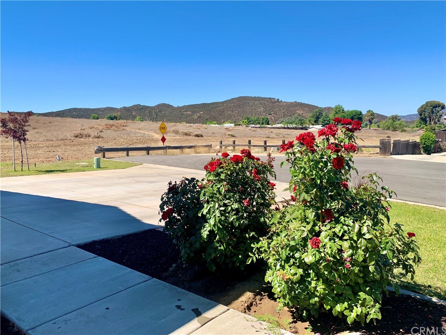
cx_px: 223
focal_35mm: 26
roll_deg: +2.1
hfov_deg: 67.3
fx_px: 335
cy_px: 168
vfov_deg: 53.1
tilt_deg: -6.6
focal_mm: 4.25
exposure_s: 1/2075
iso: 25
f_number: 1.8
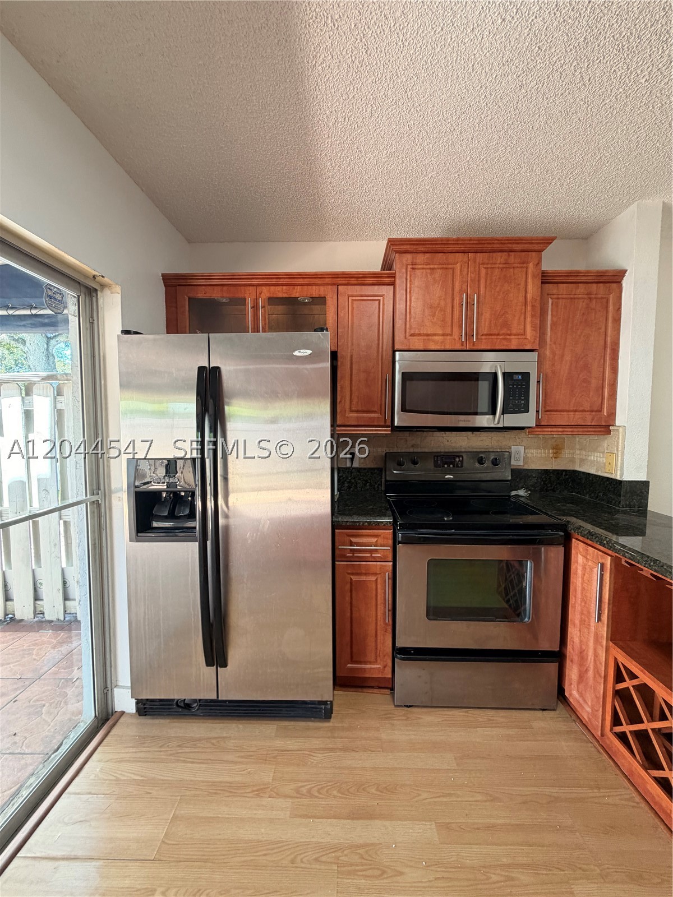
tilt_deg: -3.5
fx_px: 363
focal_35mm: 14
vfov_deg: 102.1
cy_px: 448
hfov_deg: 85.7
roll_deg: -0.2
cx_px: 336
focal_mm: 2.22
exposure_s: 1/60
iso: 160
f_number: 2.2
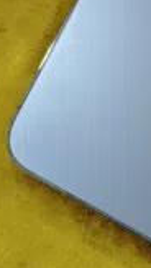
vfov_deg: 22.2
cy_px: 13
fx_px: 663
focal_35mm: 93
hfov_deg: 12.4
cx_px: 223
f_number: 1.59
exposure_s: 1/25
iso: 500
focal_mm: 4.94
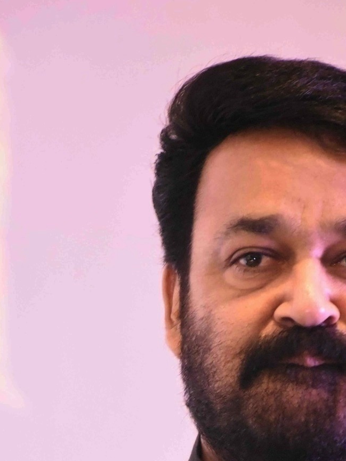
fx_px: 5596
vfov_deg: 4.7
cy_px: 410
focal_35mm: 420
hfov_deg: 3.5
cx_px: 238
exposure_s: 1/100
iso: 8000
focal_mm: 140
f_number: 5.6
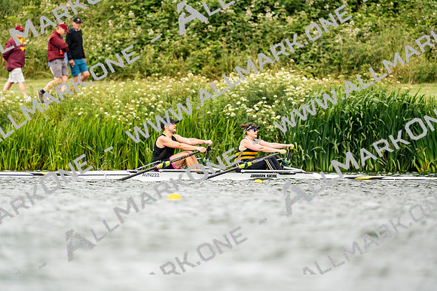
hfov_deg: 3.4
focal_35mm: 600
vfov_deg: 2.3
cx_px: 218
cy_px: 146
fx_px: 7285
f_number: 6.3
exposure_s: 1/2000
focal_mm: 600
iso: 640
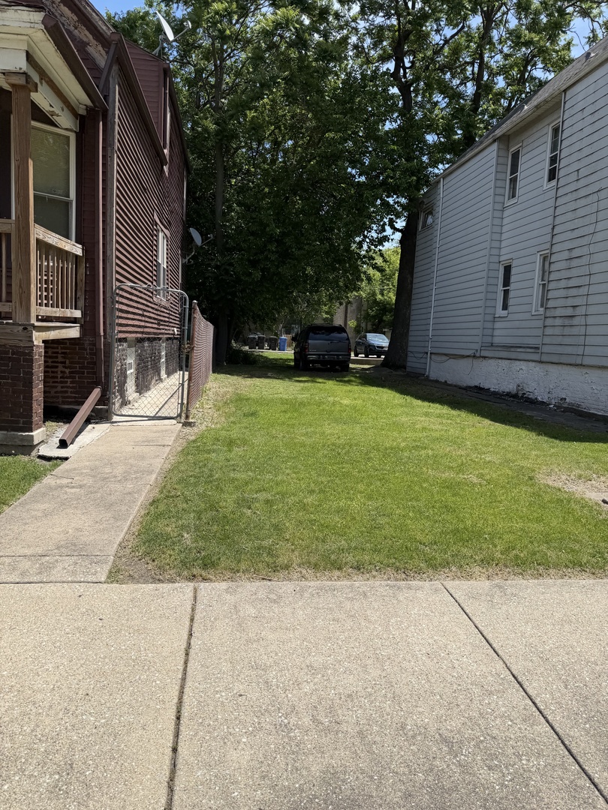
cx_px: 304
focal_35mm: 24
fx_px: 562
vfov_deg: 71.6
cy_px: 405
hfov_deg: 56.8
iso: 80
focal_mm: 6.76
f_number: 1.78
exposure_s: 1/4167
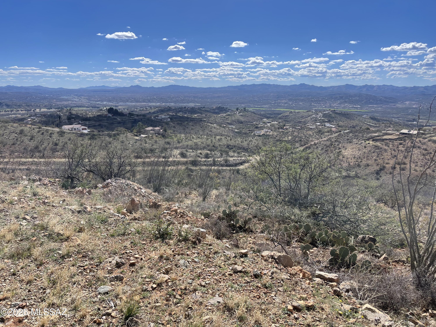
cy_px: 164
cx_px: 218
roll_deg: -0.6
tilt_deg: -13.0
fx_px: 315
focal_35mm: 25
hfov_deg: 69.4
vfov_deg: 54.9
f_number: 1.6
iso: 32
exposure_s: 1/4902
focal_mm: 5.1
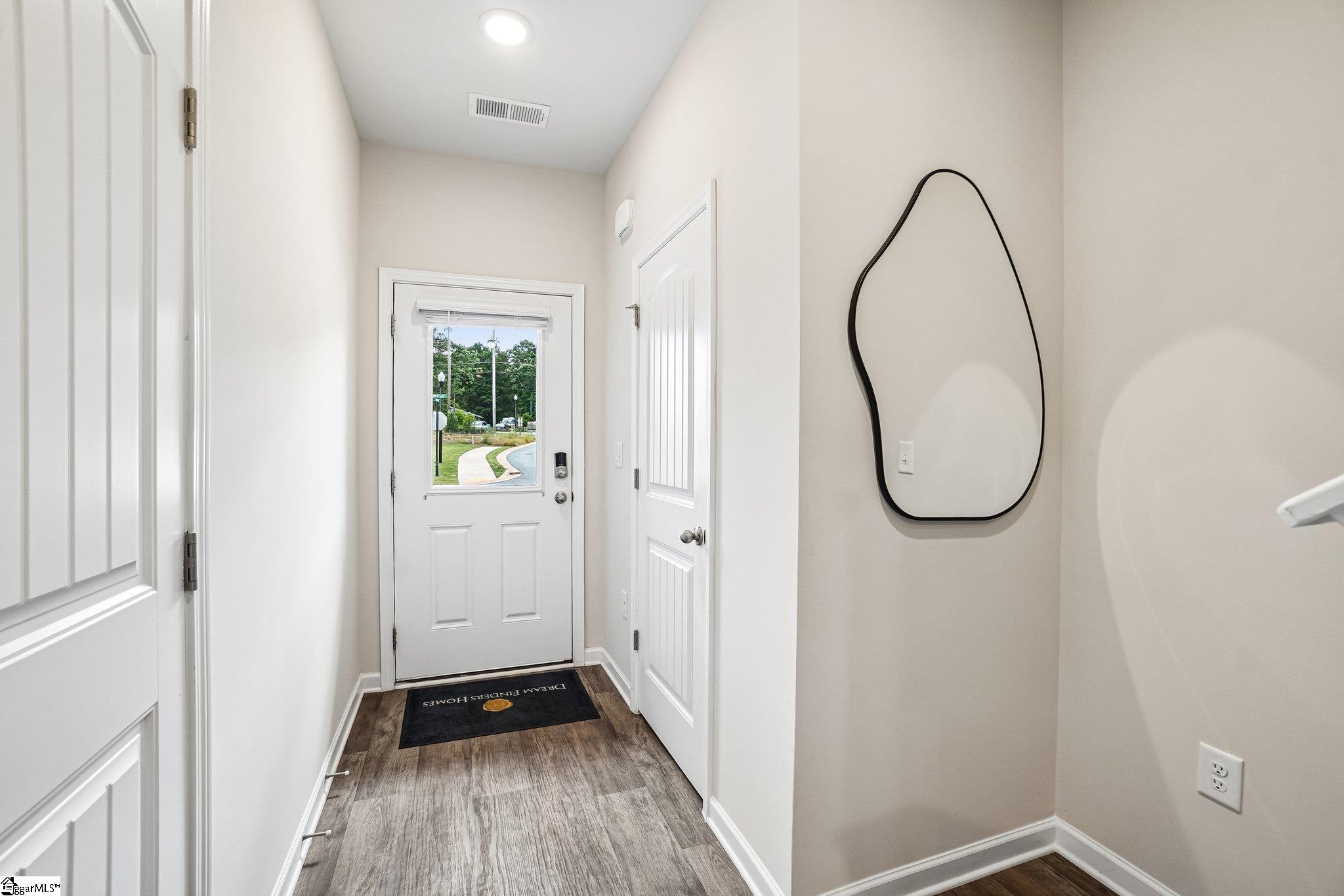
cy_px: 448
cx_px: 672
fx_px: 560
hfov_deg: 100.4
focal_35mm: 15
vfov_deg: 77.3
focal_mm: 10
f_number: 8
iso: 250
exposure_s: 1/30
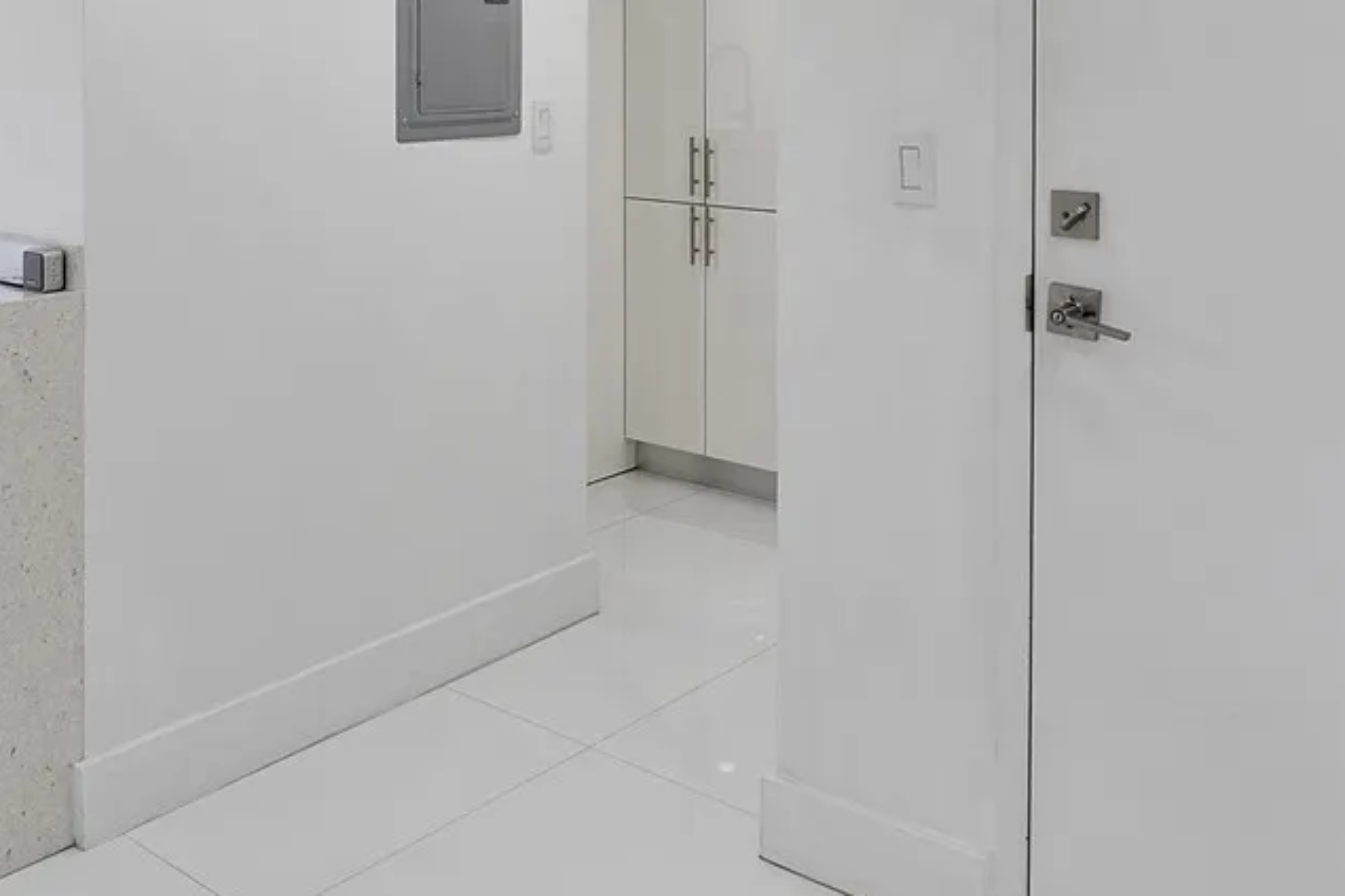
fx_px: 1494
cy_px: 34
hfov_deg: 48.1
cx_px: 530
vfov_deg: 31.3
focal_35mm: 40
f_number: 11
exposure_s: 1/15
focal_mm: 10
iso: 160
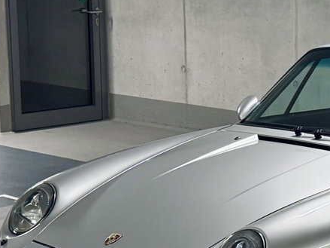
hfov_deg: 31.5
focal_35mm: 56
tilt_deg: -10.7
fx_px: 534
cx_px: 338
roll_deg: -0.3
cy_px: 164
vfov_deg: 26.0
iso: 200
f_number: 1.78
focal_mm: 6.76
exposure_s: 1/100
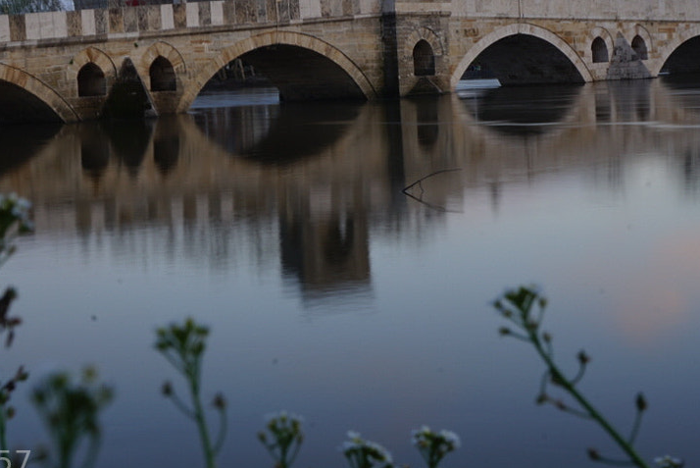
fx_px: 1440
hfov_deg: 27.3
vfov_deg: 18.0
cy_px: 14
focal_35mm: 74
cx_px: 303
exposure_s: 2.5
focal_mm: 33
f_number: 22
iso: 64
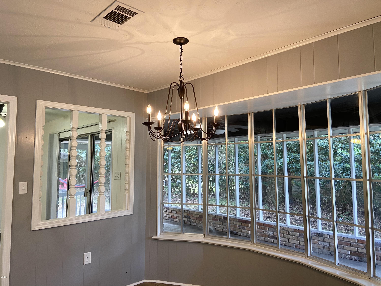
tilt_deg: +3.9
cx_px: 190
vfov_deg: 53.1
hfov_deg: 67.3
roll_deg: +0.4
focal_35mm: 26
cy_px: 143
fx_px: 286
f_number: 1.8
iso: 125
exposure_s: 1/60
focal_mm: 4.25
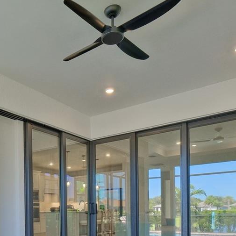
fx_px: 270
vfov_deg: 42.7
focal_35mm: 35
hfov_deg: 44.5
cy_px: 219
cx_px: 41
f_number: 5.6
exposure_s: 1/100
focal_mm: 8.7
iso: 640
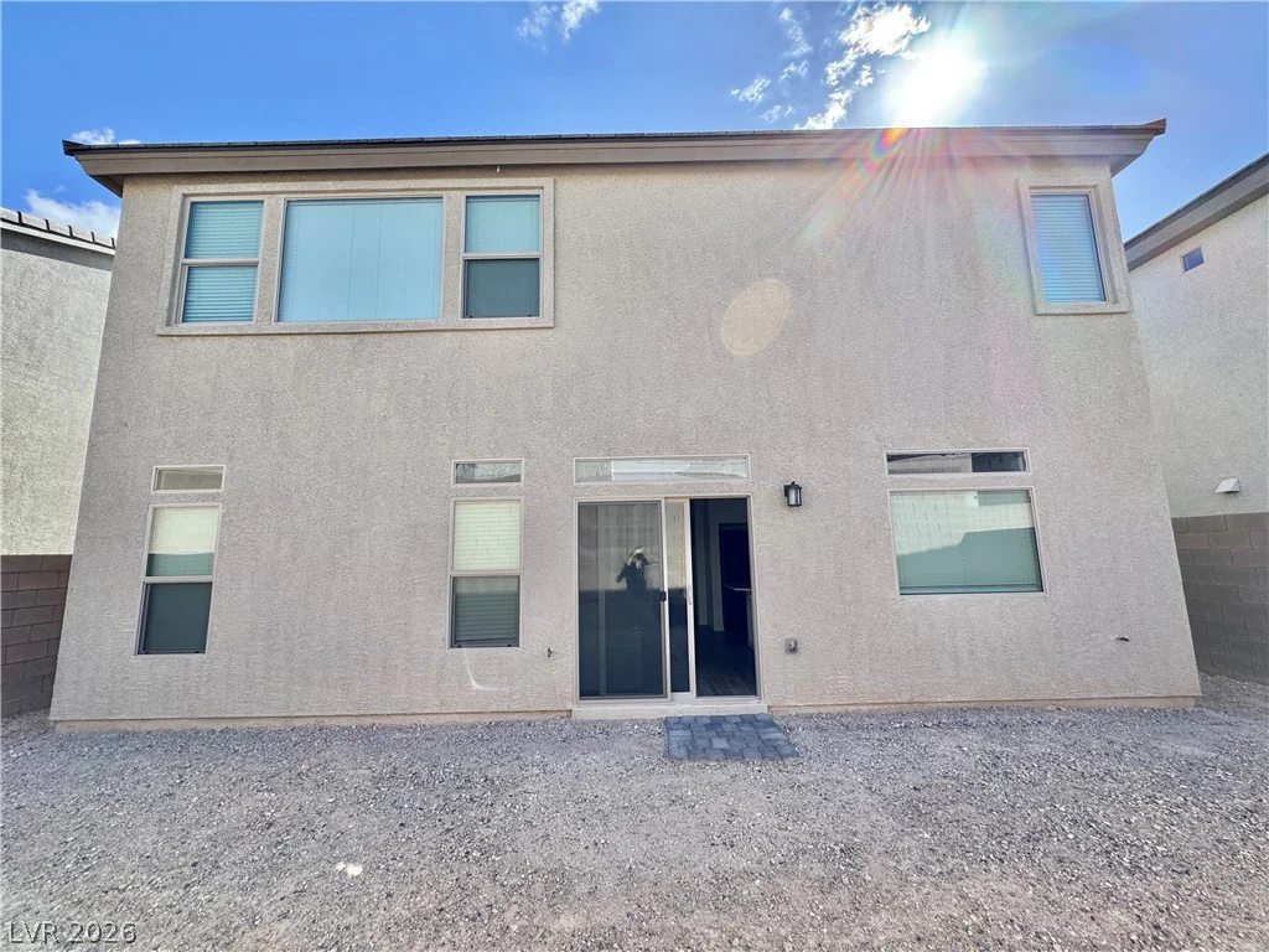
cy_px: 476
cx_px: 634
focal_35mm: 14
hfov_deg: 102.1
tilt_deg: +7.8
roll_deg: +1.8
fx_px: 513
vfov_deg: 85.7
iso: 50
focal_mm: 2.22
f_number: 2.2
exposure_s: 1/787
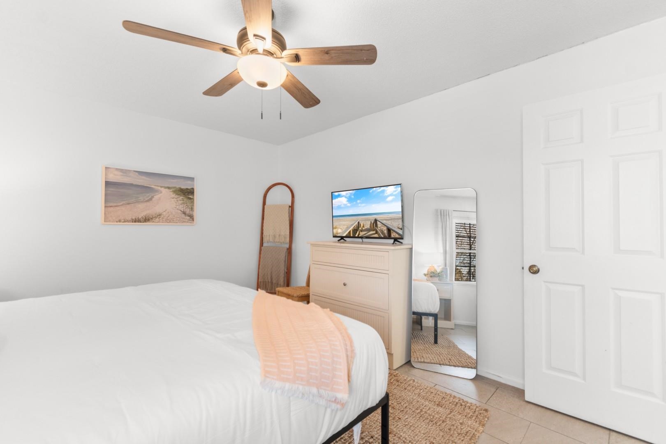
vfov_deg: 77.3
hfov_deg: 100.4
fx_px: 277
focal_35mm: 15
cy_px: 222
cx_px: 333
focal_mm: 10
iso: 100
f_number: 5.6
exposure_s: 1
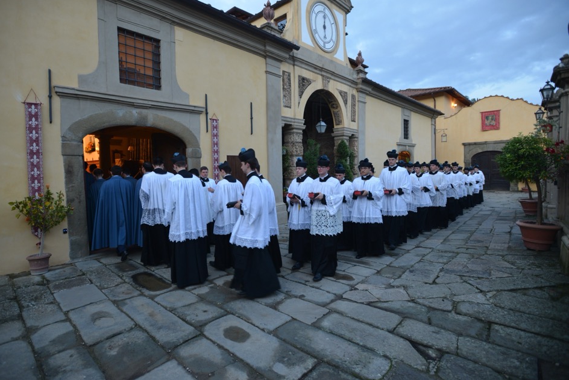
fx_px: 285
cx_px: 268
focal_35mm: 18
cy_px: 180
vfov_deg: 67.4
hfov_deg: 89.9
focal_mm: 17
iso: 800
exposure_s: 1/50
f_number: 3.5
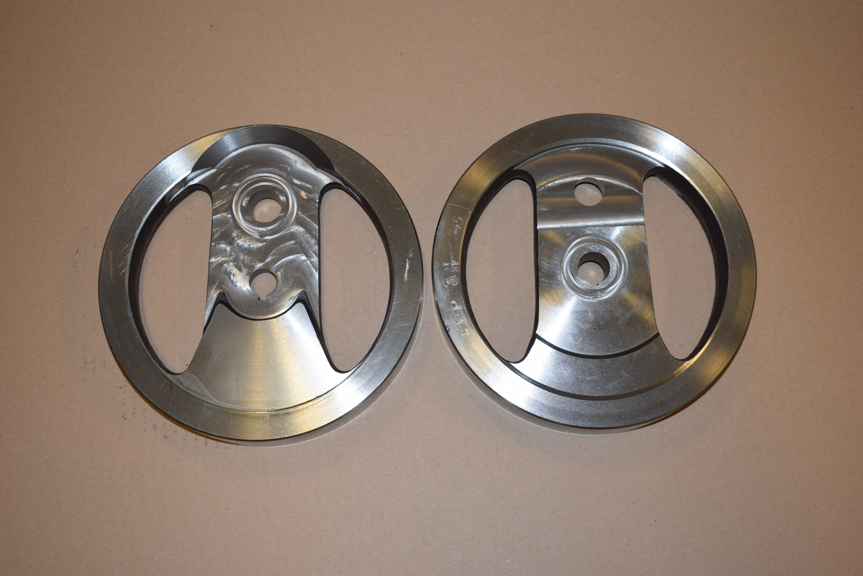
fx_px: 1223
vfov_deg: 26.5
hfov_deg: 38.9
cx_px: 432
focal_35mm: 51
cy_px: 288
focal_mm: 34
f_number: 5
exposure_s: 1/60
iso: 320
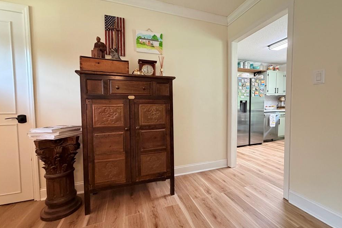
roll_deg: +1.7
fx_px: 143
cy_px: 115
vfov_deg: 77.3
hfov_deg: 100.4
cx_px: 172
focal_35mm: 15
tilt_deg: -2.4
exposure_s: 1/60
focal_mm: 2.22
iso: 400
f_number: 2.2
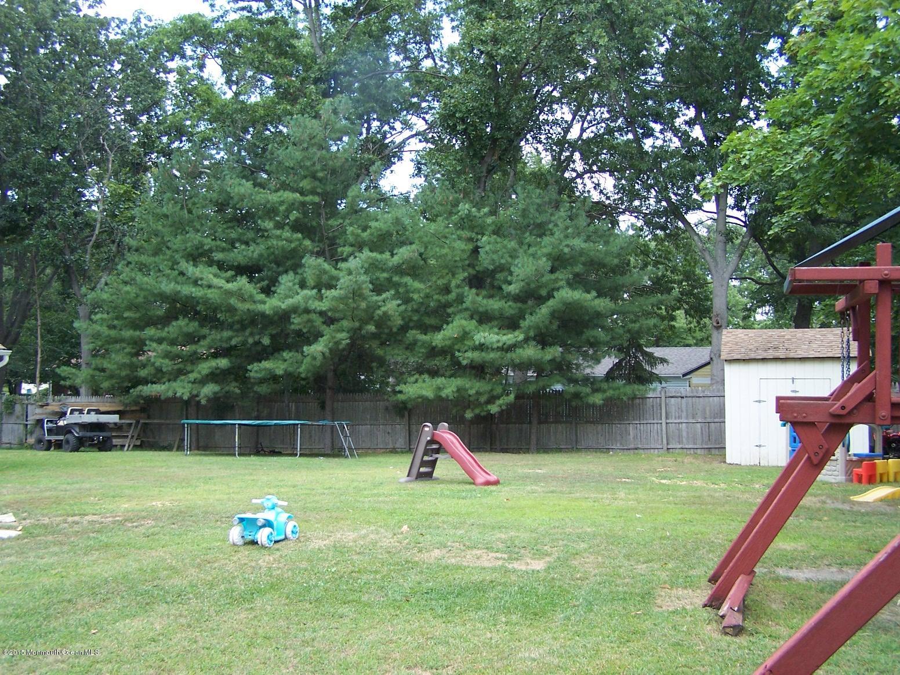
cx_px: 450
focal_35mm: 40
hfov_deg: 46.8
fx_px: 1040
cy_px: 338
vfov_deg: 36.0
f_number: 2.8
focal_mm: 6.7
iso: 80
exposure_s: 1/180
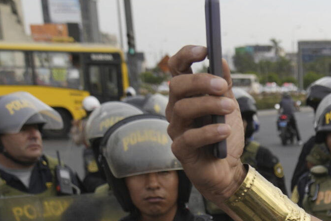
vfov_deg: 13.9
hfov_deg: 18.6
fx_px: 846
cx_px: 546
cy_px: 334
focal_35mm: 92
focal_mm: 24
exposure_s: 1/400
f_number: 4
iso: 200
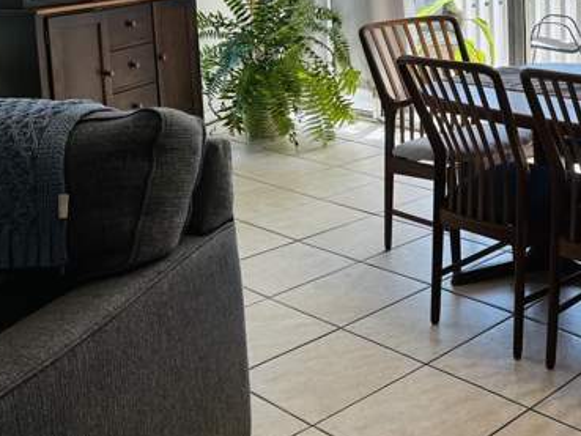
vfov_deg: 27.3
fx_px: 873
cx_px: 556
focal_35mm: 52
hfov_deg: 34.1
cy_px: 63
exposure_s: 1/380
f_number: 1.78
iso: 80
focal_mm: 6.86
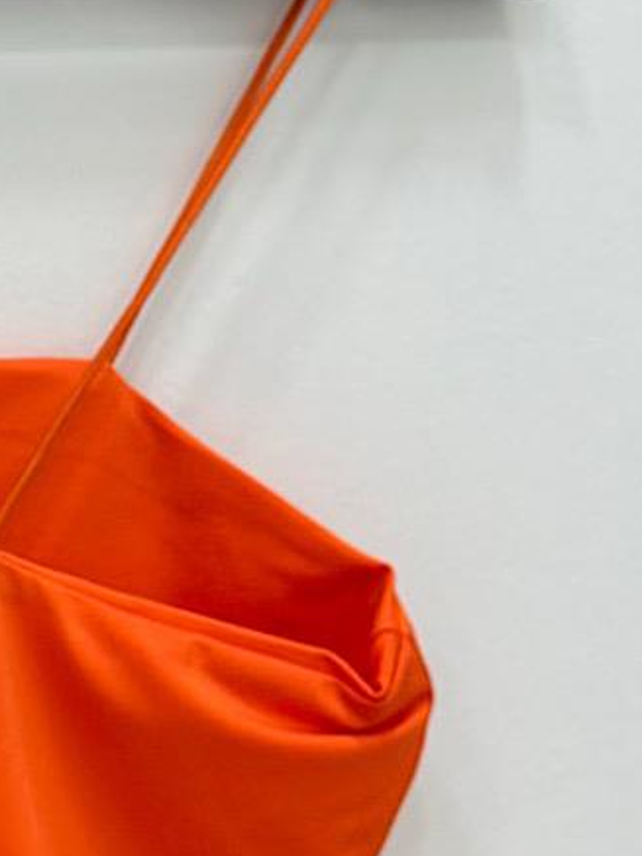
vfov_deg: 11.2
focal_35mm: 176
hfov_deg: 8.2
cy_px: 336
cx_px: -340
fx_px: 4352
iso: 64
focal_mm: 6.86
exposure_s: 1/121
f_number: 1.78
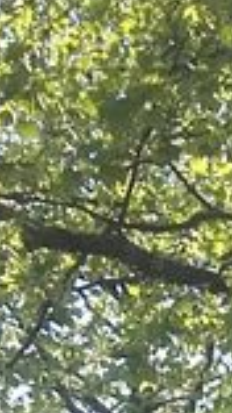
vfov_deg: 8.7
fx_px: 2358
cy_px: 1121
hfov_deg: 5.4
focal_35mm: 215
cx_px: 654
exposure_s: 1/542
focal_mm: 3.31
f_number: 2.2
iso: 50
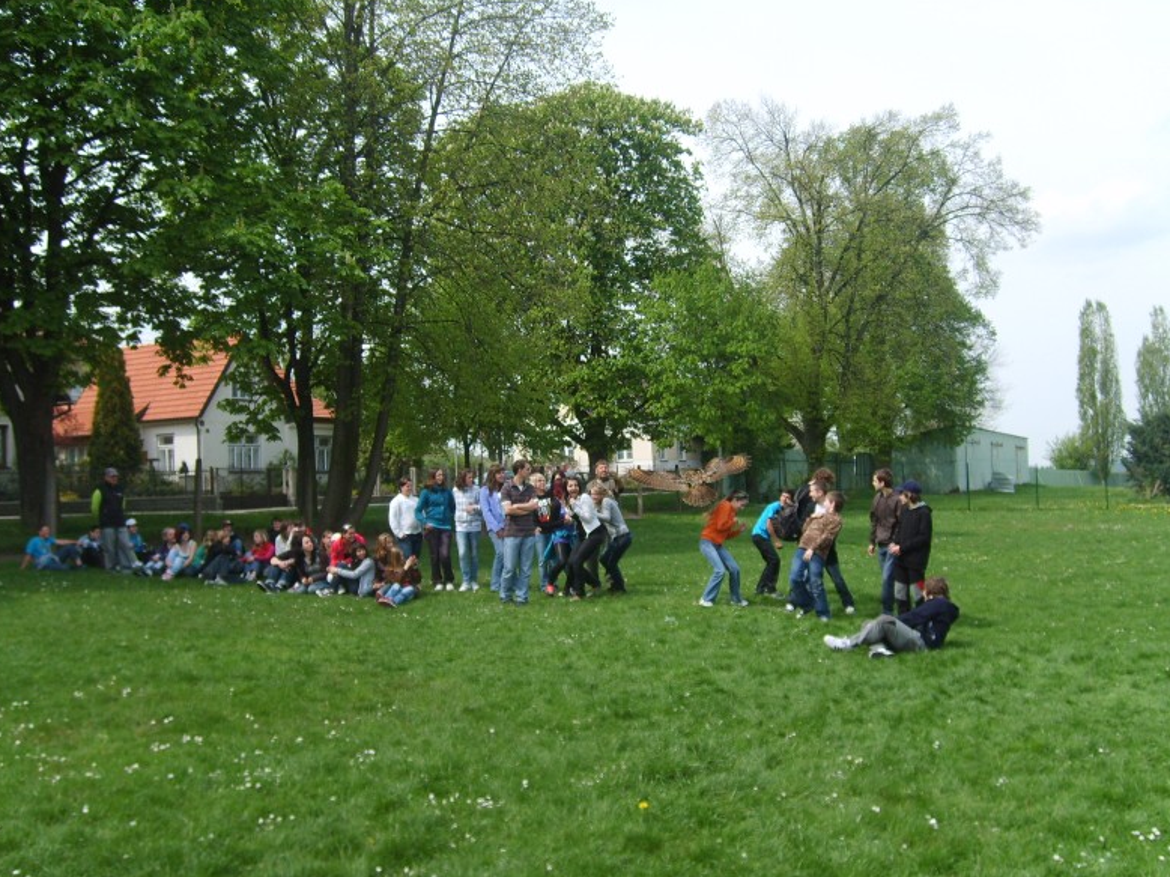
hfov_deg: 51.4
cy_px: 441
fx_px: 1216
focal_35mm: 36
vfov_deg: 39.6
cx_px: 593
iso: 50
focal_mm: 5.8
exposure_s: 1/750
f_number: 2.8
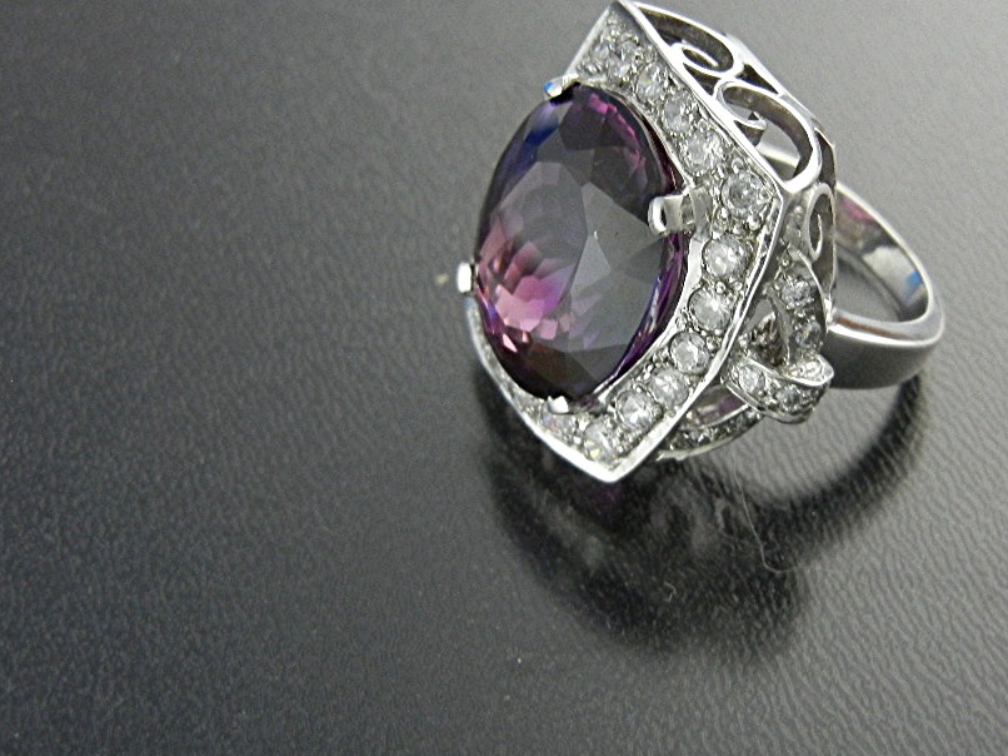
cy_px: 302
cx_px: 629
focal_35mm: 75
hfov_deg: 25.9
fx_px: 2183
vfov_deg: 19.6
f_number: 4
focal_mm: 10.6
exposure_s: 1/19
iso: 400
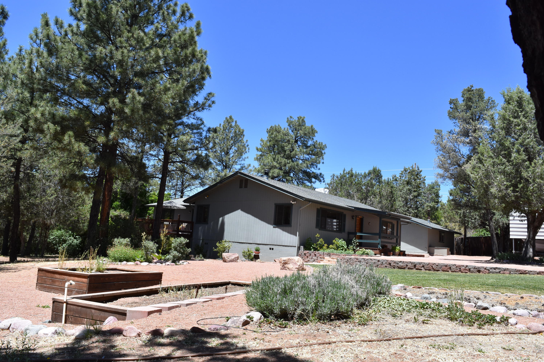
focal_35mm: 27
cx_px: 272
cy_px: 181
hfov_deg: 67.4
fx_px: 408
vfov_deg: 47.9
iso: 500
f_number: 11
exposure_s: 1/500
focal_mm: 18
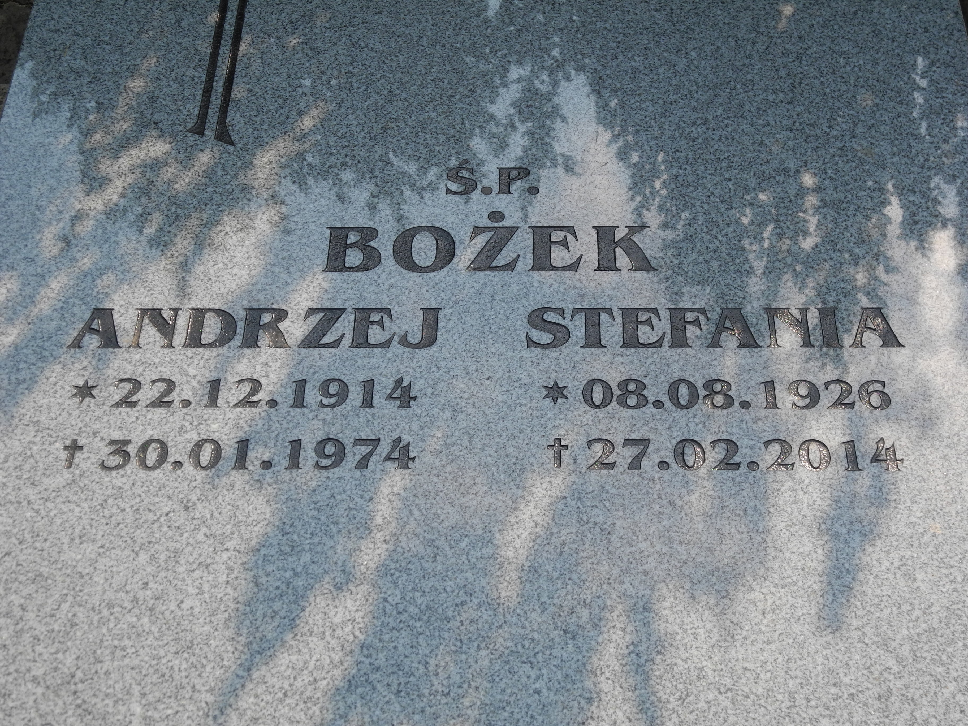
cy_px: 363
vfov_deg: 19.4
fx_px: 2125
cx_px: 484
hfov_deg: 25.7
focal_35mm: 76
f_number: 4
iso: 100
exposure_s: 1/800
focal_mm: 16.3
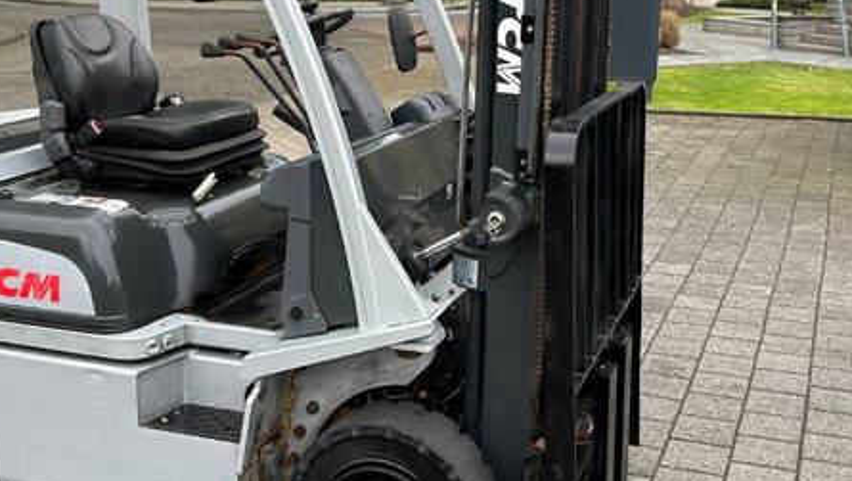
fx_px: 1085
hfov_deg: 42.8
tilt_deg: -10.7
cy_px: 144
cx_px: 478
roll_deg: -1.8
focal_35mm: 48
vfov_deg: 24.8
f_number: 1.5
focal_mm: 5.7
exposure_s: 1/497
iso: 50
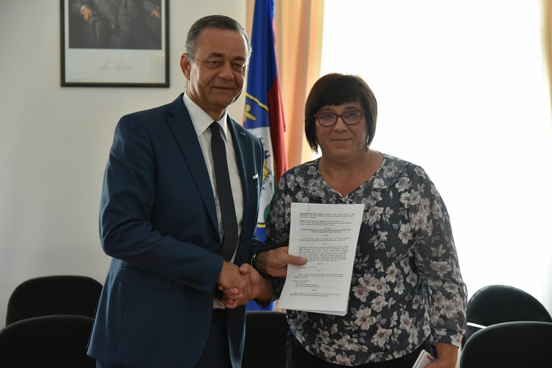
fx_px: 951
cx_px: 276
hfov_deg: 32.4
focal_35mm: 62
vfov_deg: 21.9
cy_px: 184
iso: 5000
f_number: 4
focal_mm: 62
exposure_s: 1/1600
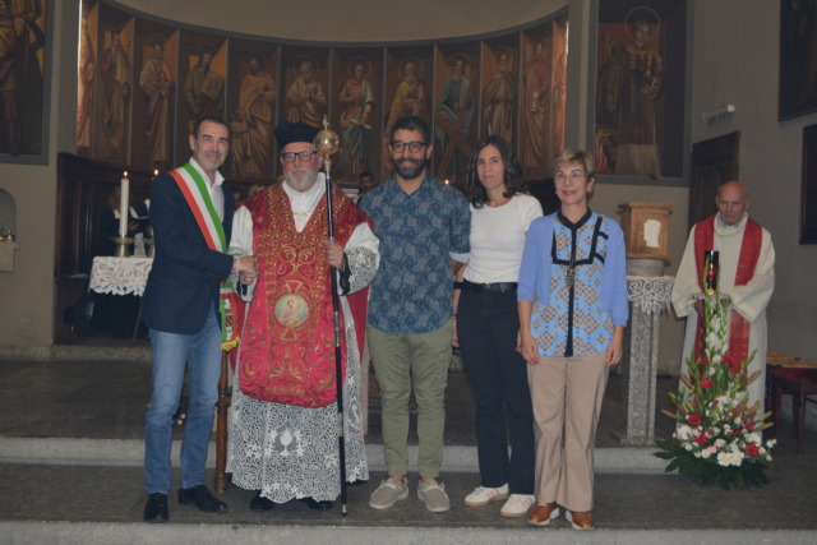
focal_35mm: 42
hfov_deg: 46.4
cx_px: 408
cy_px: 272
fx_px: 953
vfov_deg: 31.9
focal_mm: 28
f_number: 5.6
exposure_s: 1/30
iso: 200
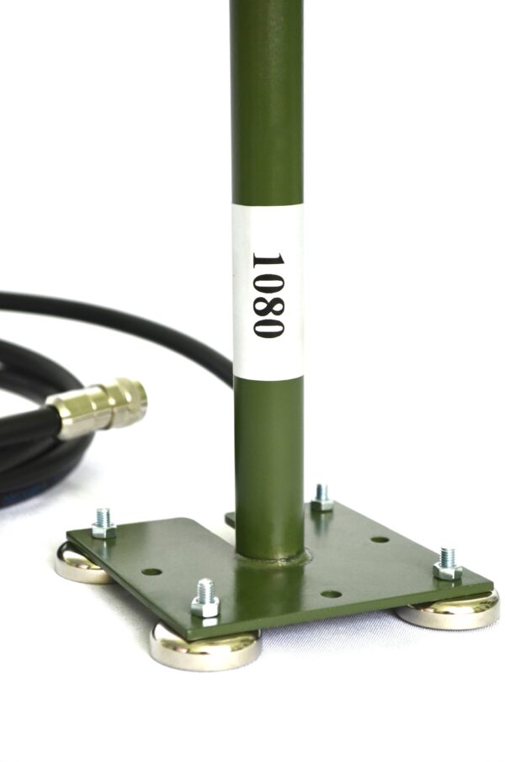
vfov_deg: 27.0
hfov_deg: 18.1
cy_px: 381
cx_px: 252
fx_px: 1585
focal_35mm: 75
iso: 400
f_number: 5.6
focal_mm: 50
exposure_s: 1/60
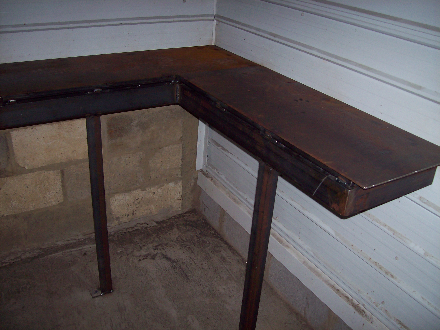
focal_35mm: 36
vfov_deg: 39.6
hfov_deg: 51.4
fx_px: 457
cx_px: 220
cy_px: 165
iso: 80
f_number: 2.7
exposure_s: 1/64
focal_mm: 6
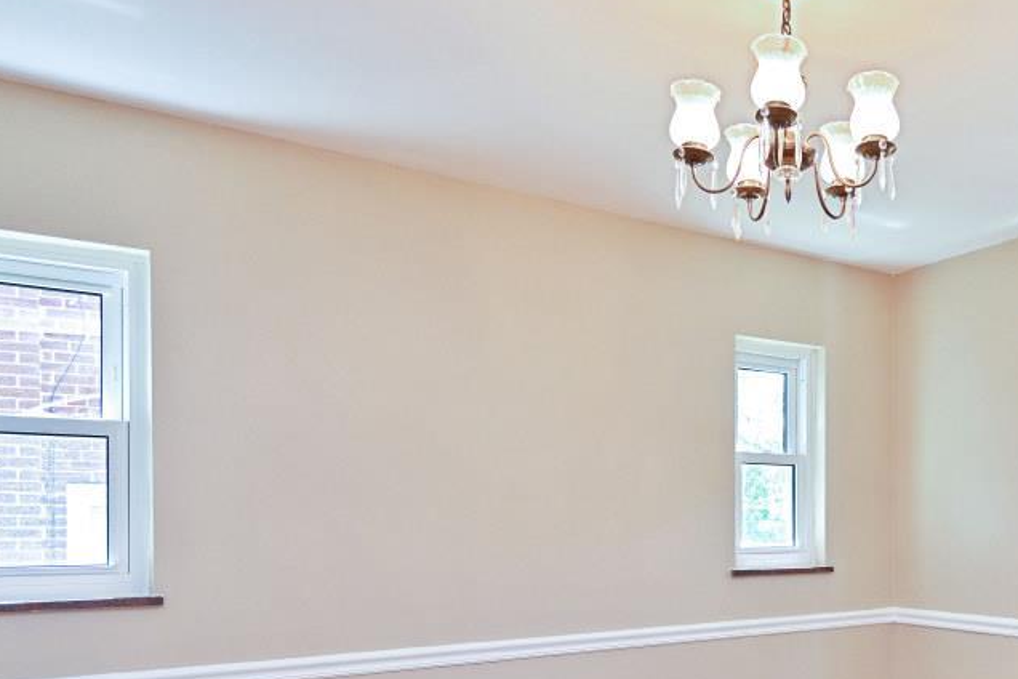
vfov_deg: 38.7
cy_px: 527
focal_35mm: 33
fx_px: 933
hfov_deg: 52.3
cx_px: 858
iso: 250
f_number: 4
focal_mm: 14
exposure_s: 1/60
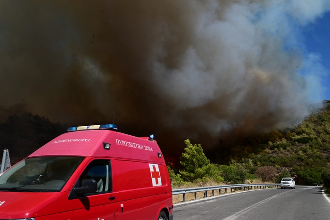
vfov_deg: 46.4
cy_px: 110
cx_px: 165
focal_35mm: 28
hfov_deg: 65.5
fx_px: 257
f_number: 14
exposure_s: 1/500
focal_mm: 28
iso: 500
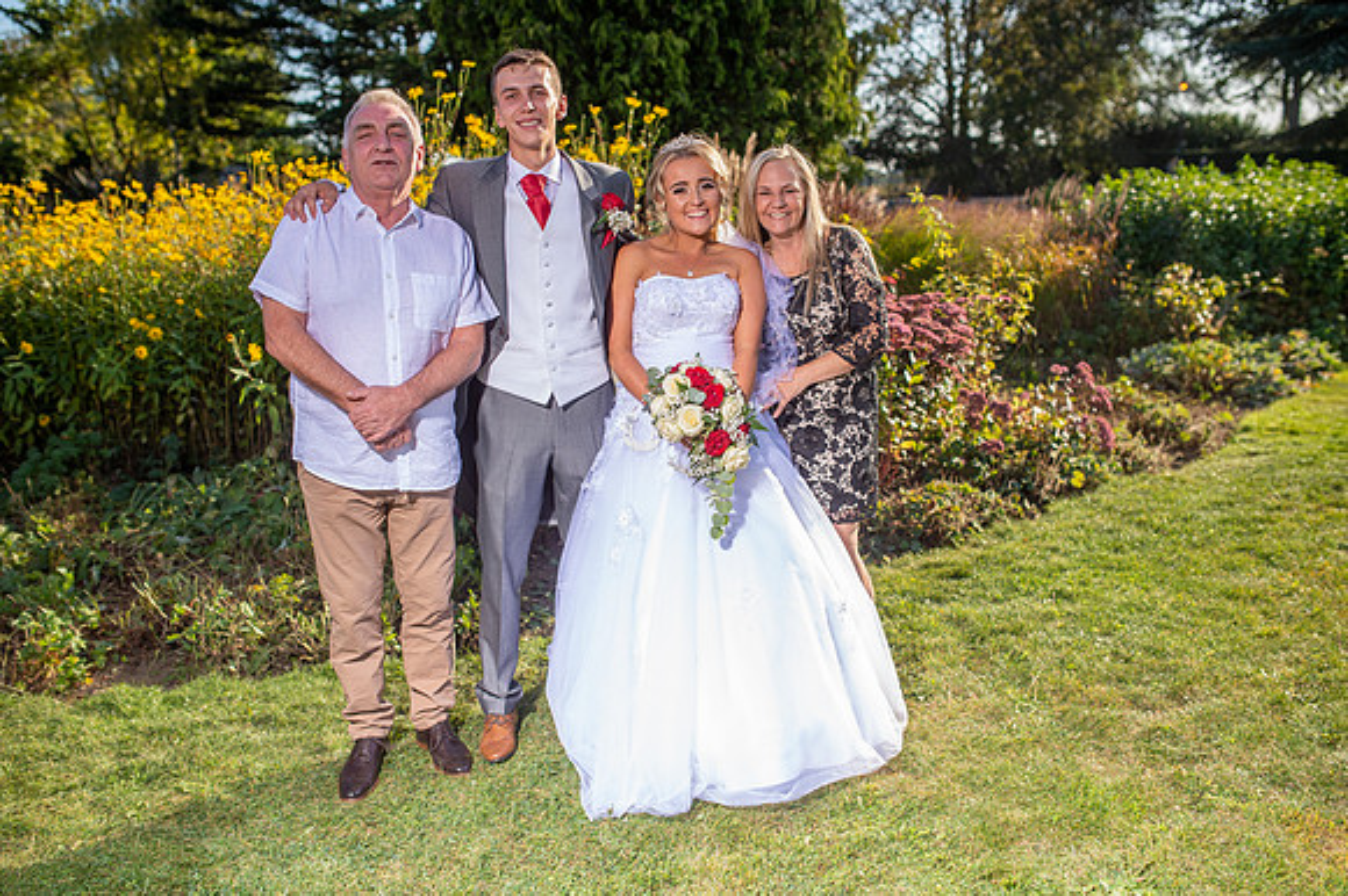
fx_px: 1310
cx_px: 674
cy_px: 448
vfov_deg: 37.8
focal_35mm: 35
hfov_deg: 54.5
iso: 125
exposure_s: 1/1600
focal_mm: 35
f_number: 2.8
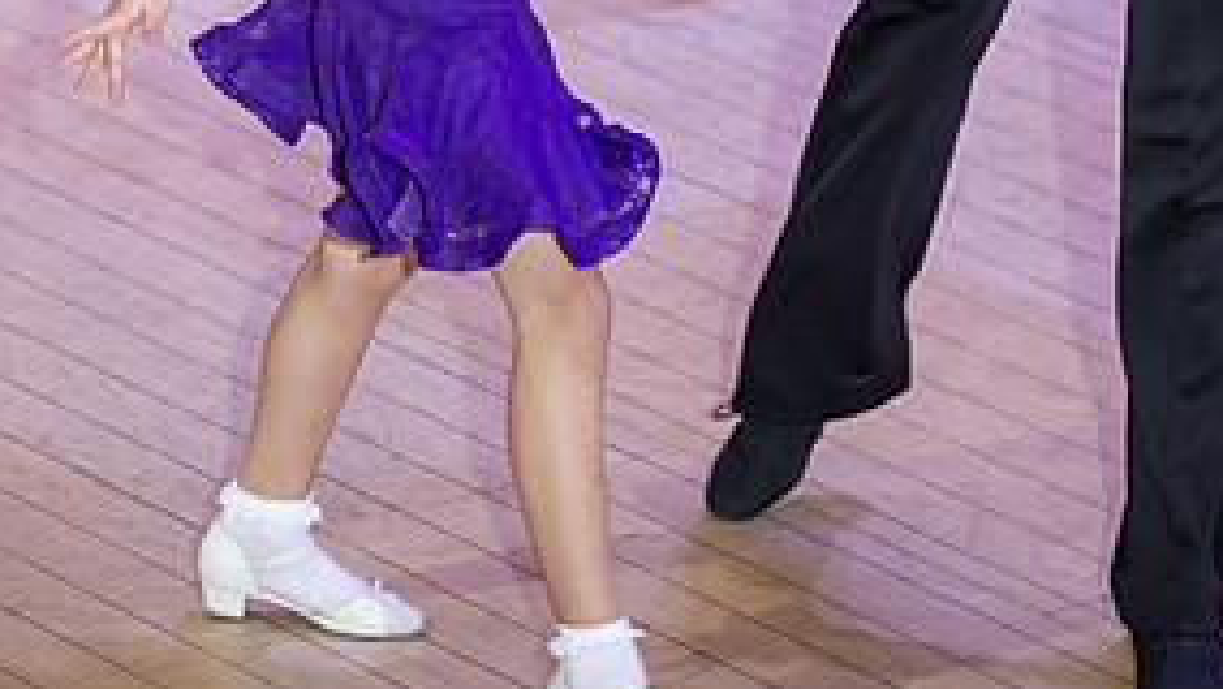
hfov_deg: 5.1
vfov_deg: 2.9
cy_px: -276
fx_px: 13723
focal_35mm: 423
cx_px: 389
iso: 1600
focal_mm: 170
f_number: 2.8
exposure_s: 1/250
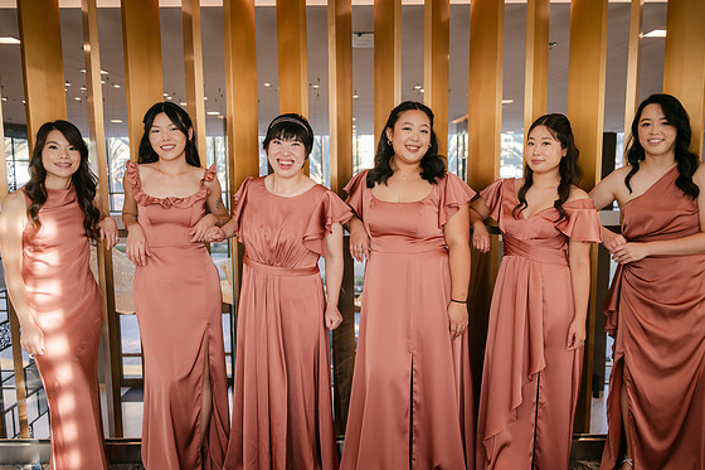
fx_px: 568
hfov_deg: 63.7
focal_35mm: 29
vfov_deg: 44.9
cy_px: 242
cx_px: 364
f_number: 2.8
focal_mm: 28
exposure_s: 1/250
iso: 280
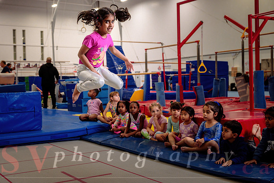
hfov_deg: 42.4
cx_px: 108
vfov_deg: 29.2
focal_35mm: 46
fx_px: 351
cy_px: 98
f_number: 3.5
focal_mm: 38
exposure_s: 1/250
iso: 1600
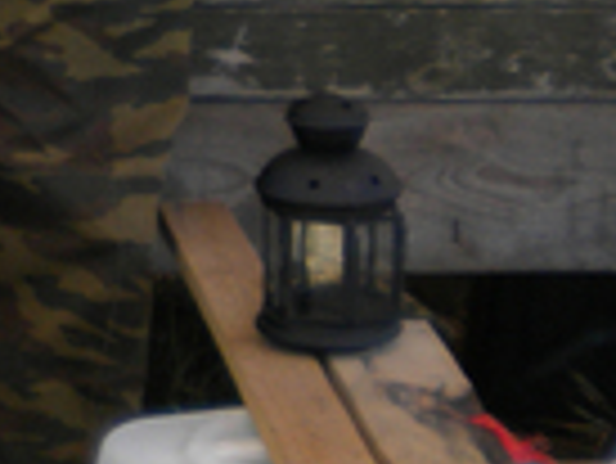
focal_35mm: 179
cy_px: -331
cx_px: -674
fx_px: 3188
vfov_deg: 8.1
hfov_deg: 10.1
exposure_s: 1/218
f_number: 3.1
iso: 80
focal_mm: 6.3
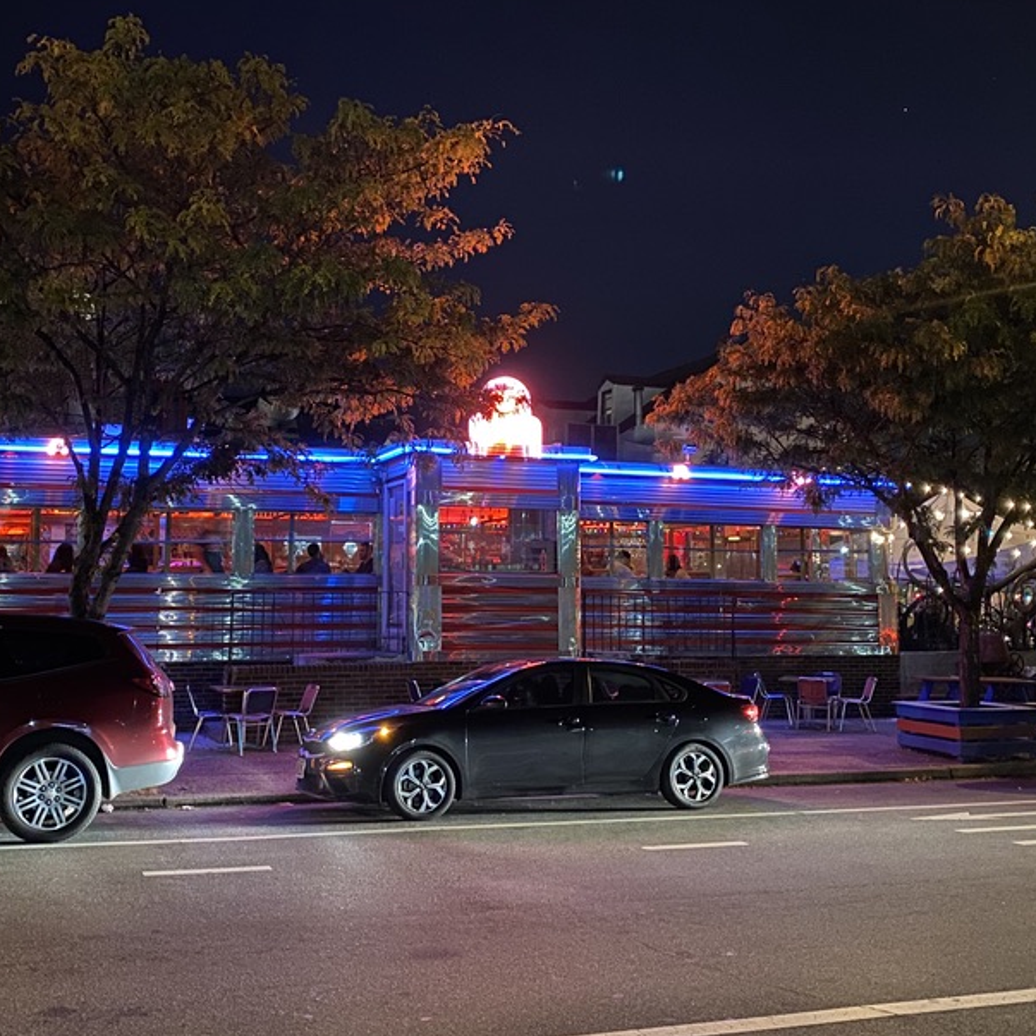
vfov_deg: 42.8
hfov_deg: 42.8
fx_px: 1321
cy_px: 462
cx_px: 476
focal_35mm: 39
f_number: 1.8
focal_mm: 4.25
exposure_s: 1/8
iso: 500
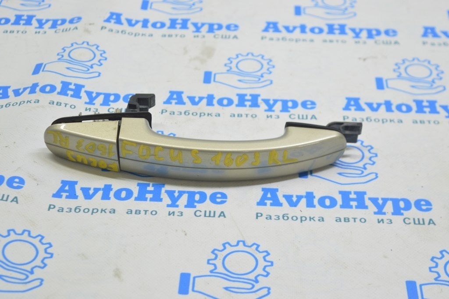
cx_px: 224
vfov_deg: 18.2
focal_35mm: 75
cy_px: 150
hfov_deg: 27.0
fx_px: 935
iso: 400
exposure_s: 1/20
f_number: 5.6
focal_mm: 50
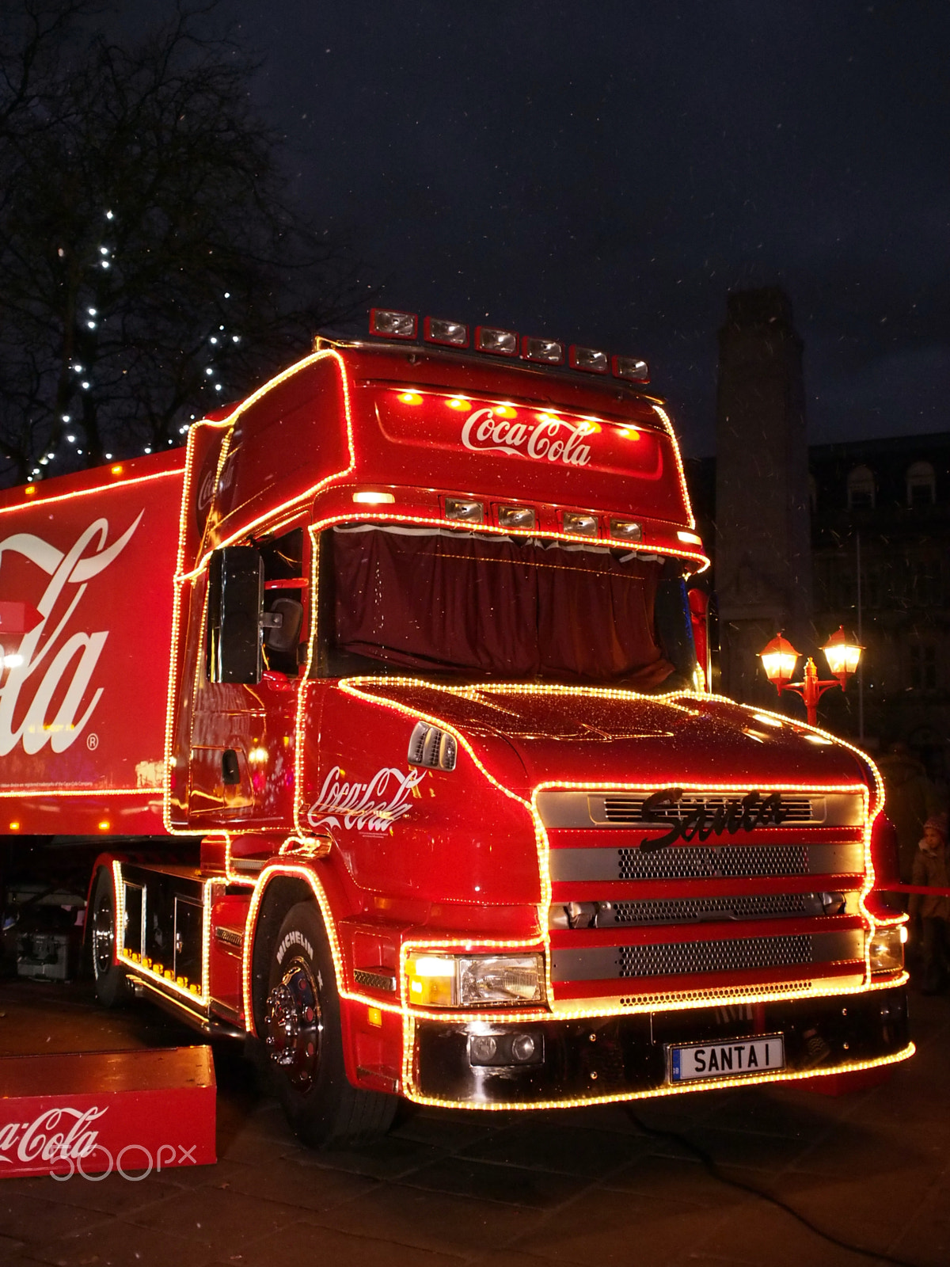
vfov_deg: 54.0
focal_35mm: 34
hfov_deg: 41.8
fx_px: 1244
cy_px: 634
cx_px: 475
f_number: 2.8
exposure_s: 1/125
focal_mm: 17
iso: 3200
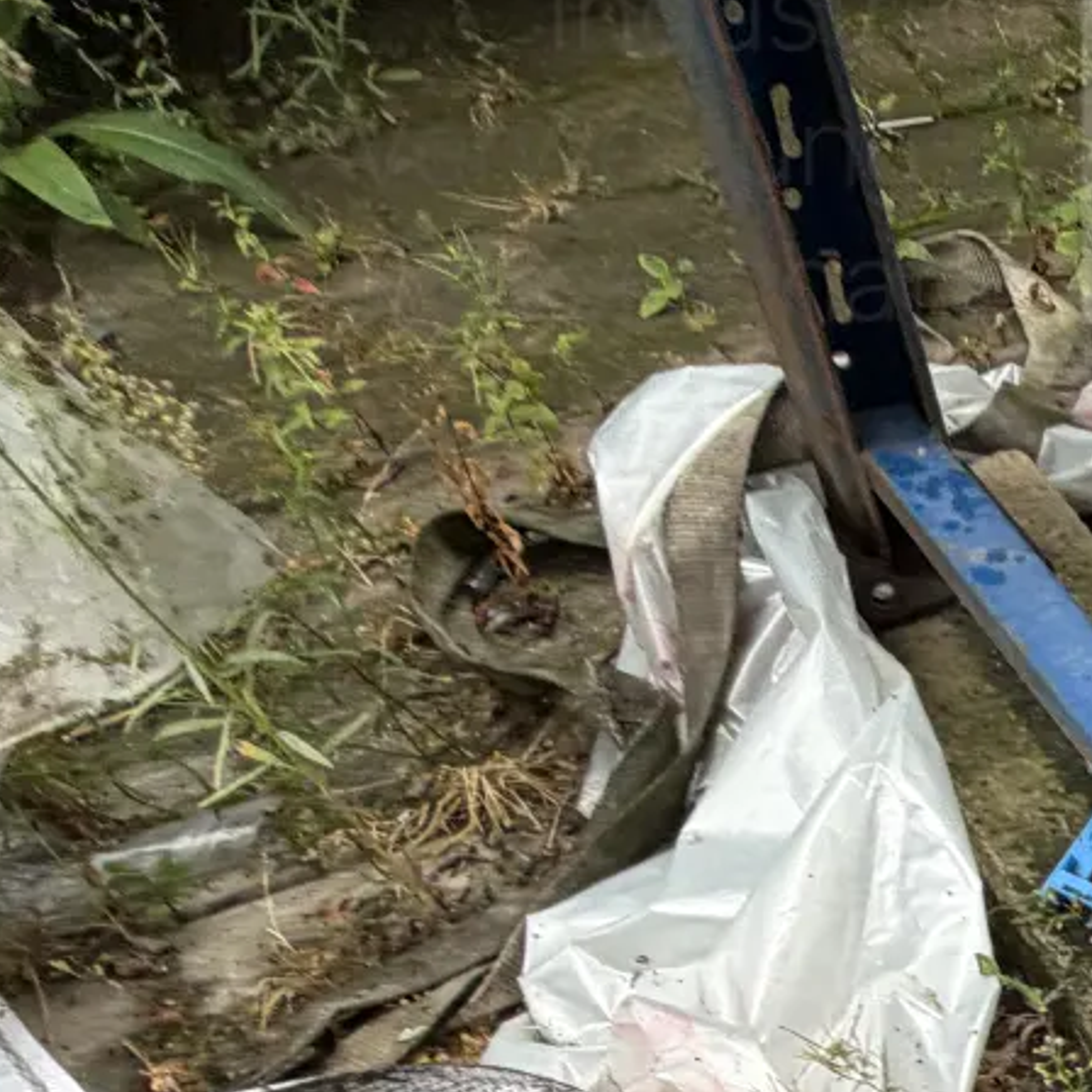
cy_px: 1365
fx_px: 1892
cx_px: 1748
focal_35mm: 53
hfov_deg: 23.6
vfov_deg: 27.6
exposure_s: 1/121
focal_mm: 2.22
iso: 64
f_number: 2.2
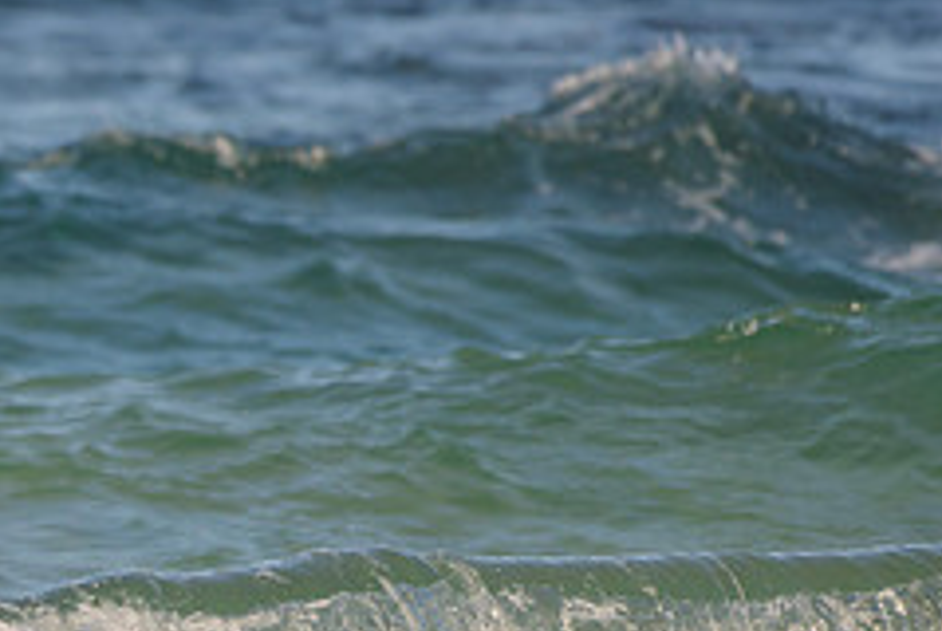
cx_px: -413
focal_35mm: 1487
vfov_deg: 0.9
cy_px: 578
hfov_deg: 1.4
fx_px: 38957
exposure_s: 1/2000
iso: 250
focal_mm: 500
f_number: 5.6
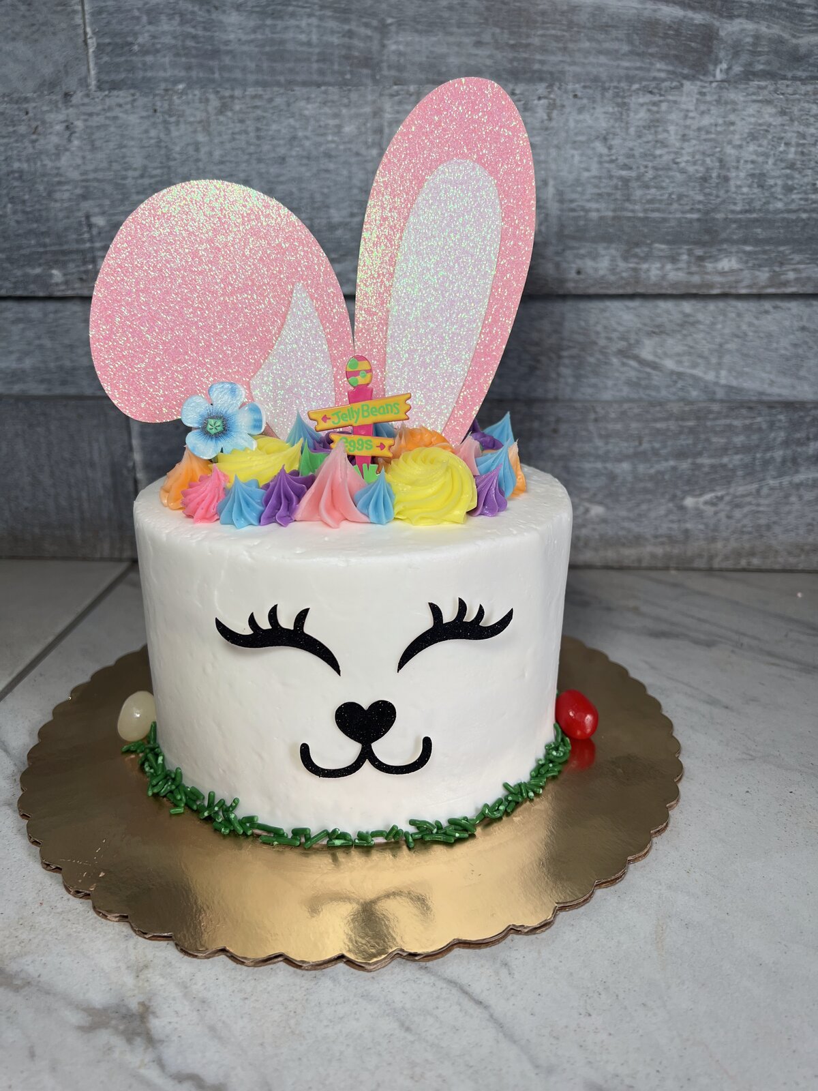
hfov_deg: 53.1
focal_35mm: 26
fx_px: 819
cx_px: 409
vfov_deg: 67.3
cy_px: 546
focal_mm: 5.7
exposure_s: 1/162
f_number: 1.5
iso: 40
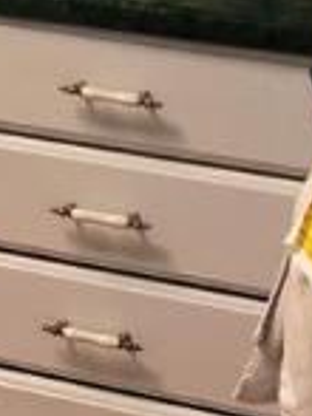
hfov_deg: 9.2
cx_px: -423
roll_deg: -1.0
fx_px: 1757
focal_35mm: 146
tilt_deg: -10.4
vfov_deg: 13.0
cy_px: -158
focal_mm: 3.99
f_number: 1.8
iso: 40
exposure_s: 1/20
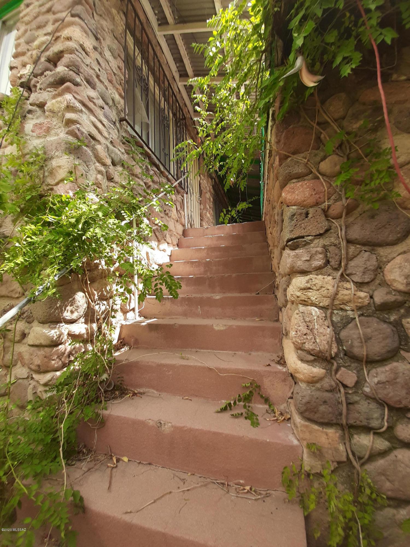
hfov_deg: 89.9
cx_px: 205
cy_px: 274
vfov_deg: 106.2
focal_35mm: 13
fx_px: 205
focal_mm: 1.42
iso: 40
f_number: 2.2
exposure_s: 1/243
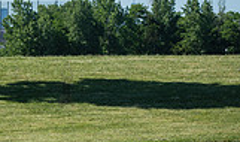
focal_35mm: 303
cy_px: 53
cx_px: -104
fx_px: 1951
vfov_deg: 4.2
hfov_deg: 6.9
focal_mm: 80
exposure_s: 1/500
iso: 200
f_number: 8
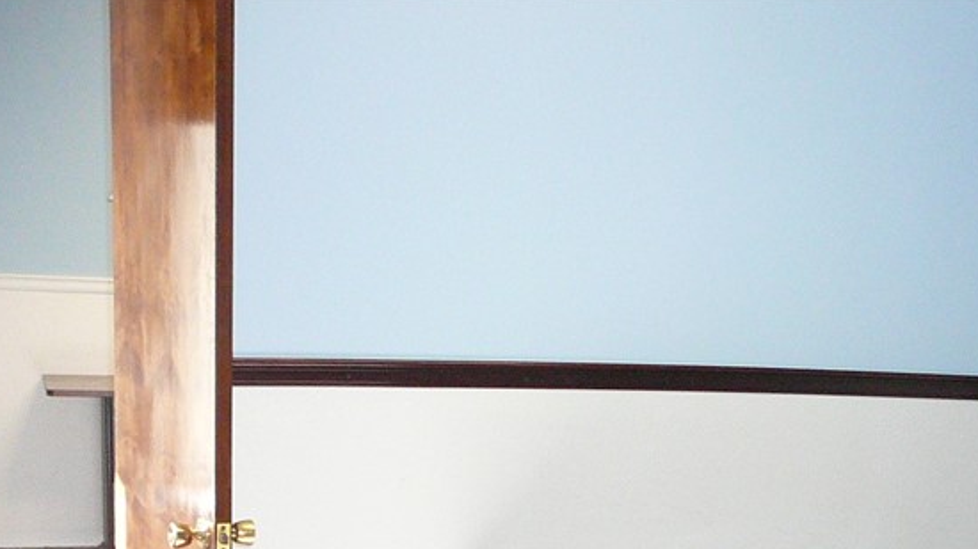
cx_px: 747
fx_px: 1841
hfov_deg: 29.2
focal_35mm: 71
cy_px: 677
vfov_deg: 16.2
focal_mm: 5.2
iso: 250
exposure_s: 1/30
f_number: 2.8
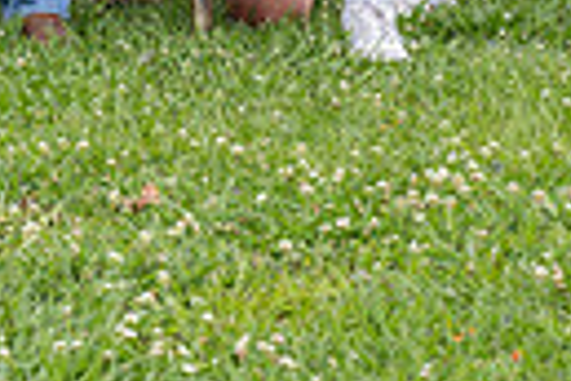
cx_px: -252
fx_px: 4996
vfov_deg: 4.3
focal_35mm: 315
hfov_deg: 6.5
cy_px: -459
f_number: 4.5
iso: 32
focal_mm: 70
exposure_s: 1/125
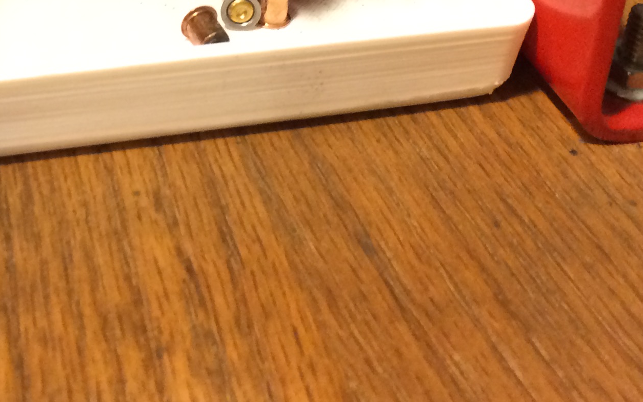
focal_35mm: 80
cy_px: -127
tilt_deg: -29.4
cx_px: 171
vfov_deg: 15.5
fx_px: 1402
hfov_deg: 25.6
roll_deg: -3.7
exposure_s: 1/24
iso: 320
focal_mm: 4.15
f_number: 2.2
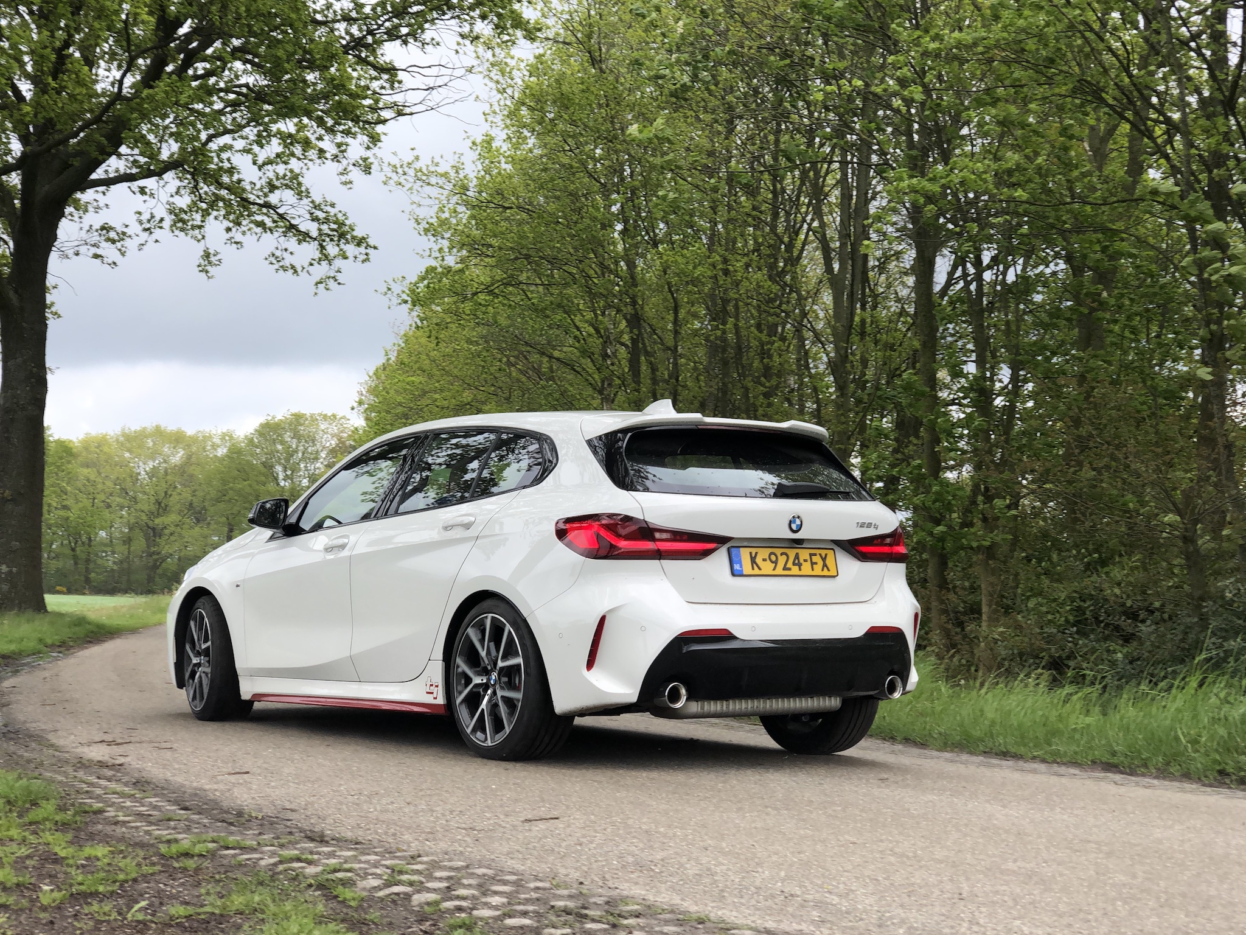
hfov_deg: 36.8
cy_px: 468
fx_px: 1872
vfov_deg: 28.0
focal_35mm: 52
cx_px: 623
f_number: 2.4
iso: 16
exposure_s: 1/437
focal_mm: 6
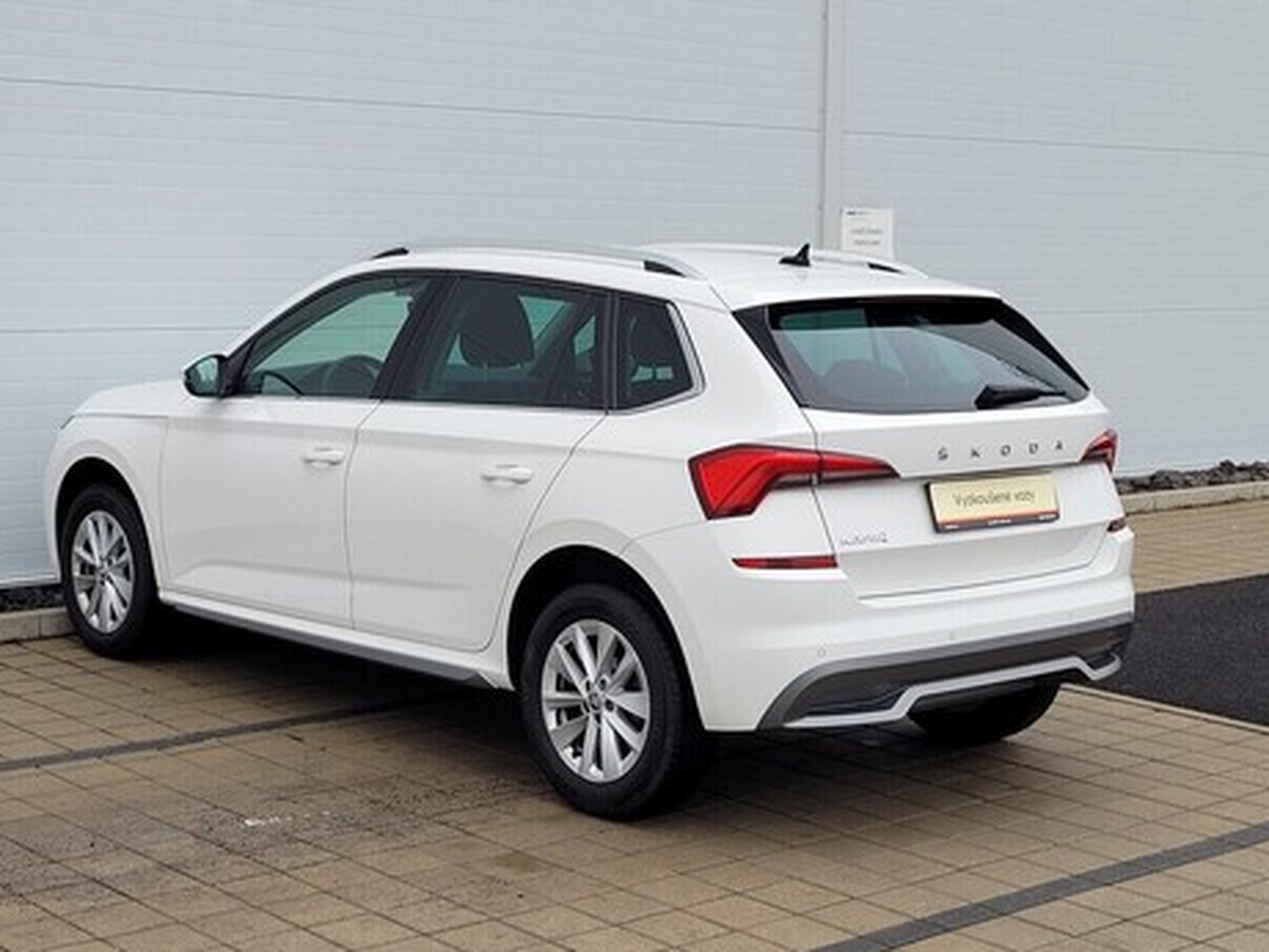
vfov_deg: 45.4
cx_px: 606
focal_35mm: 31
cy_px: 499
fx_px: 1137
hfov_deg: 58.3
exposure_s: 1/389
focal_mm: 5.4
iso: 40
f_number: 1.8
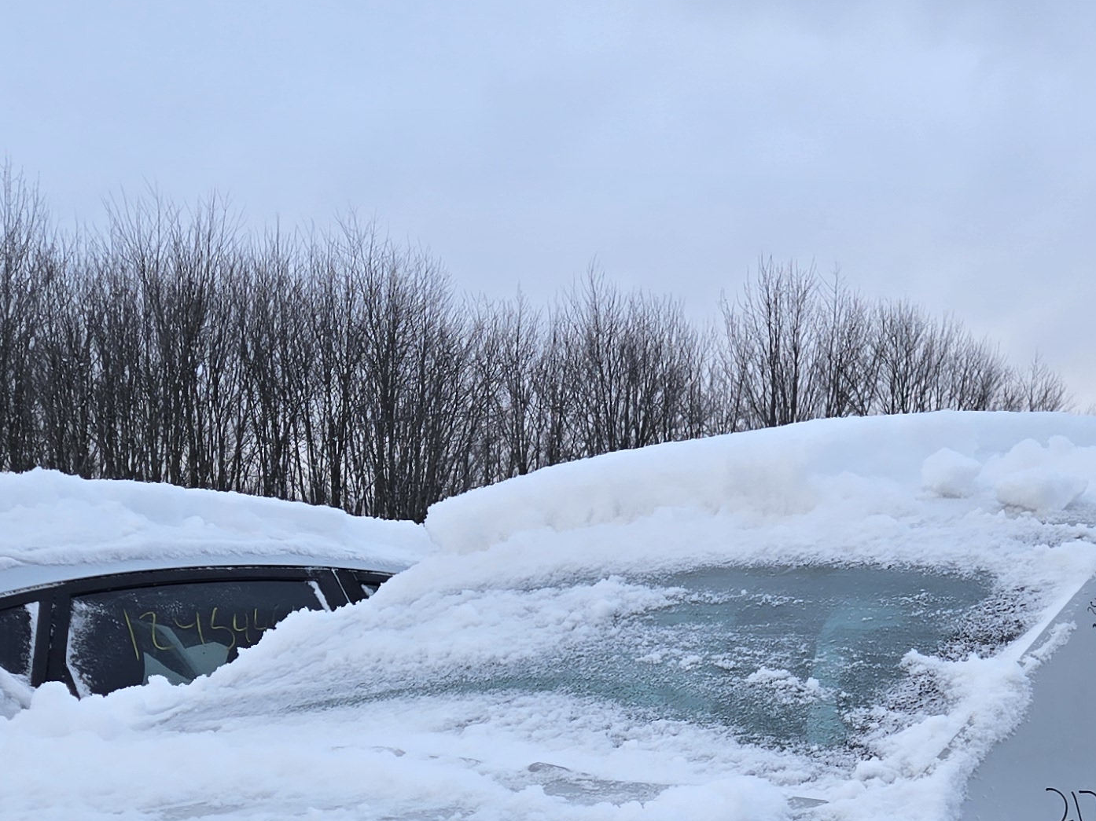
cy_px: 1110
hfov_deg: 29.1
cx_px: 767
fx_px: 2089
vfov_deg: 20.1
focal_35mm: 66
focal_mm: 5.4
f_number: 1.8
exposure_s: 1/180
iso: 32
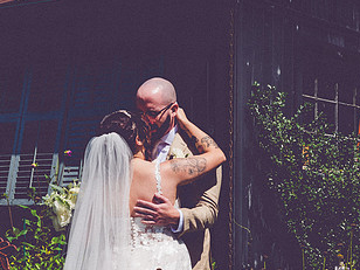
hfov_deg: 18.9
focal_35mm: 104
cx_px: 180
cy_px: 225
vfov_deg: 14.1
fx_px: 1082
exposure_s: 1/200
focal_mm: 56
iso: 220
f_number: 22
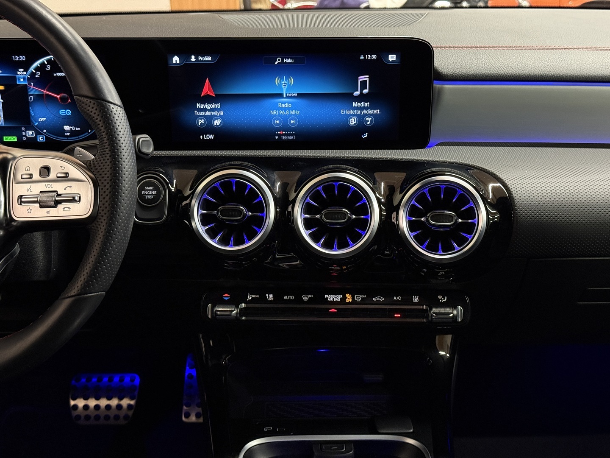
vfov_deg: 30.3
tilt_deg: -18.2
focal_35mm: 48
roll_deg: +0.4
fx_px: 846
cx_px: 305
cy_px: 229
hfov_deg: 39.7
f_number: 1.78
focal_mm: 6.76
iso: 500
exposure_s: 1/40
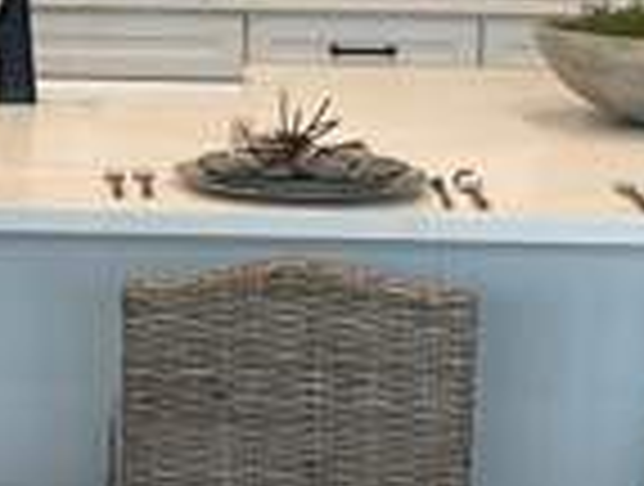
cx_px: -18
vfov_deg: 10.2
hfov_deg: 13.4
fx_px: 2704
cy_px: -4
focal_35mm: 145
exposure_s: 1/120
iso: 100
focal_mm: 5.7
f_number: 1.5
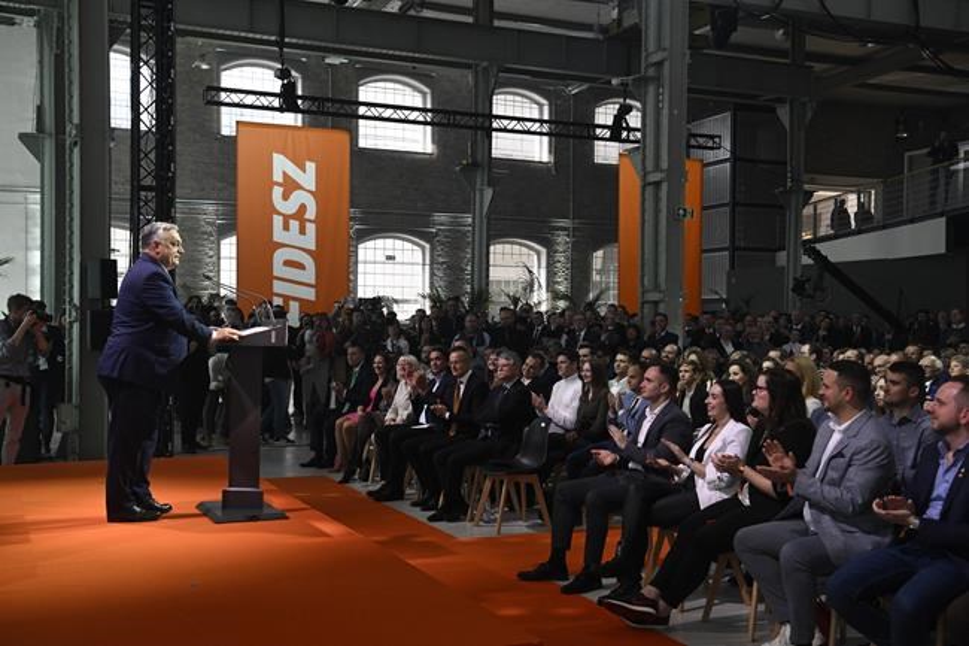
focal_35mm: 42
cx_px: 484
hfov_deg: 46.4
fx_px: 1130
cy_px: 323
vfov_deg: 31.9
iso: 3200
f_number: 5.6
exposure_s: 1/400
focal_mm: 42
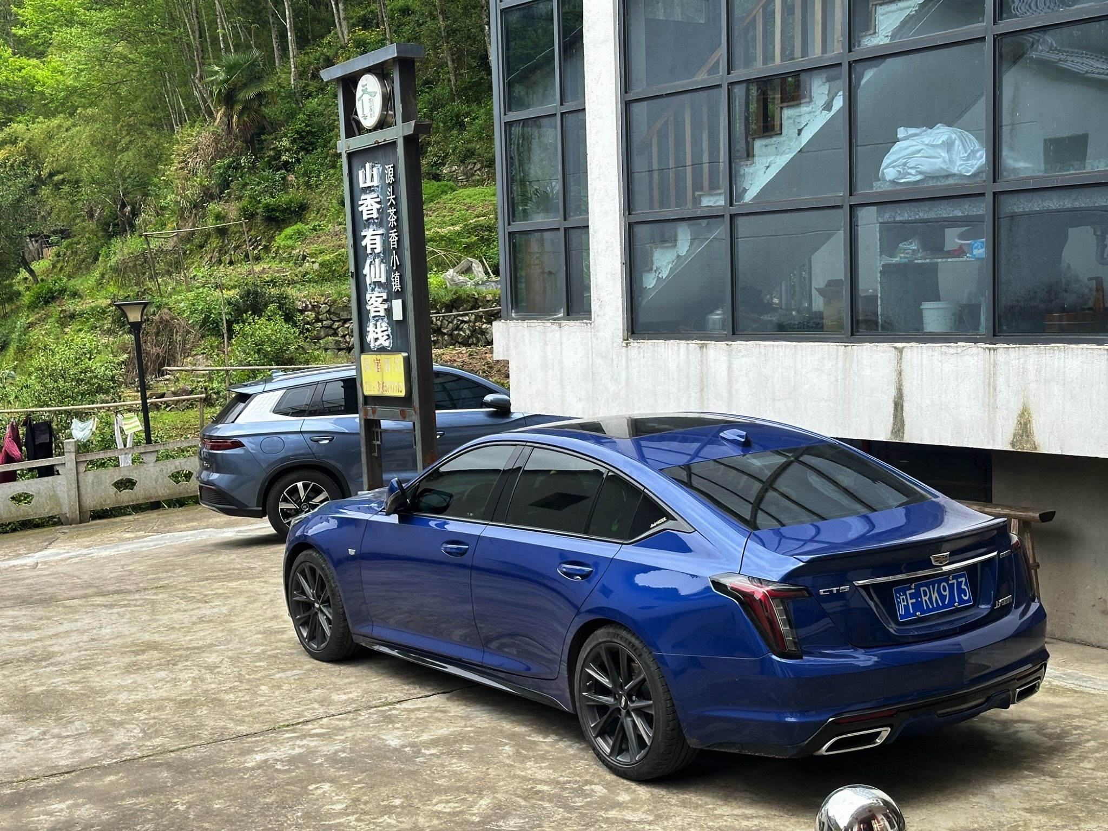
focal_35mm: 48
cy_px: 416
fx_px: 1536
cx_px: 554
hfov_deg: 39.7
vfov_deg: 30.3
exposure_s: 1/1453
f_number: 1.78
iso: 64
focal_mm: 6.86
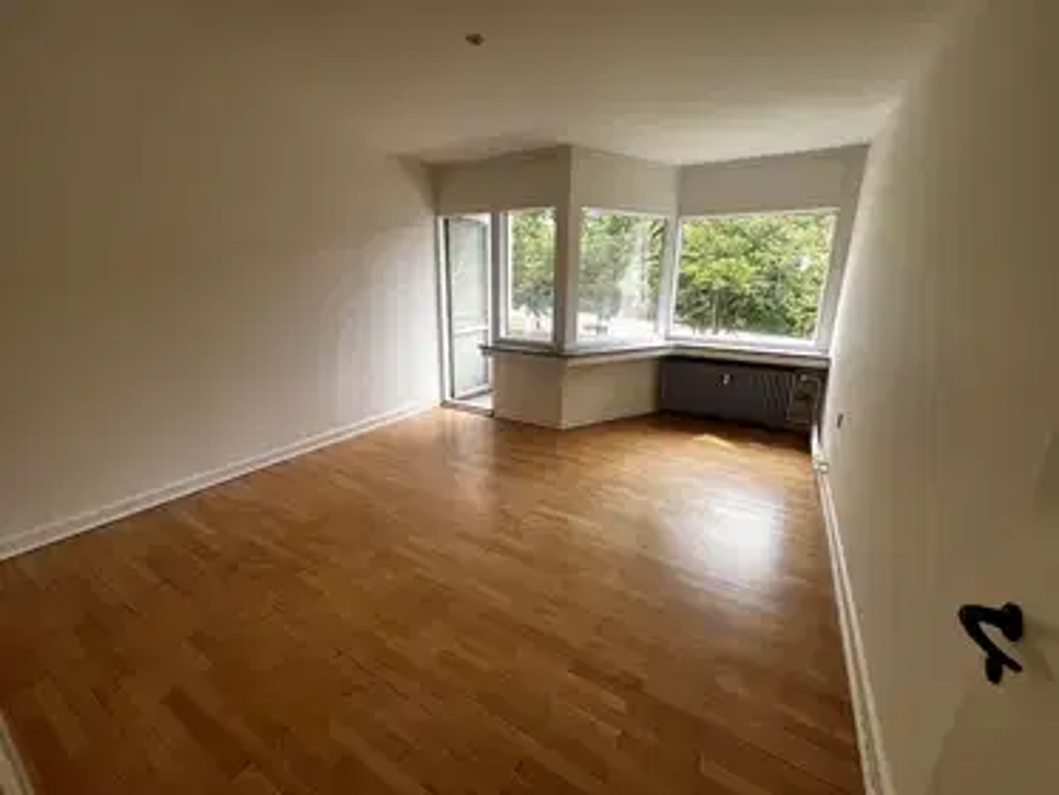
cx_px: 530
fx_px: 398
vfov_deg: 89.9
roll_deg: -0.8
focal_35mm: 13
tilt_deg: -15.9
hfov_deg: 106.2
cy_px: 398
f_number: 1.8
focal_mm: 1.57
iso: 32
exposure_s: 1/130
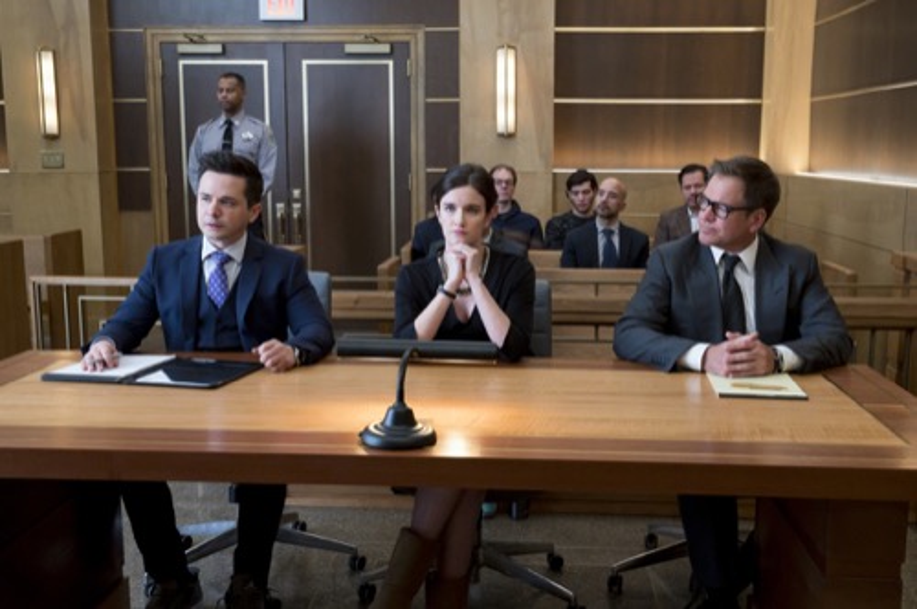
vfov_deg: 35.0
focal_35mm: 38
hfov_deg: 50.8
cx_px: 458
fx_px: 967
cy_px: 304
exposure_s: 1/60
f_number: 5
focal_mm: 38
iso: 5000
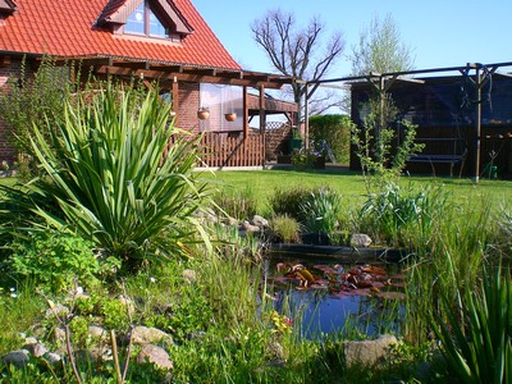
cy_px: 192
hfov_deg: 49.0
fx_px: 562
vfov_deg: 37.7
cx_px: 256
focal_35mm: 38
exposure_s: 1/200
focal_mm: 6.3
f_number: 4.4
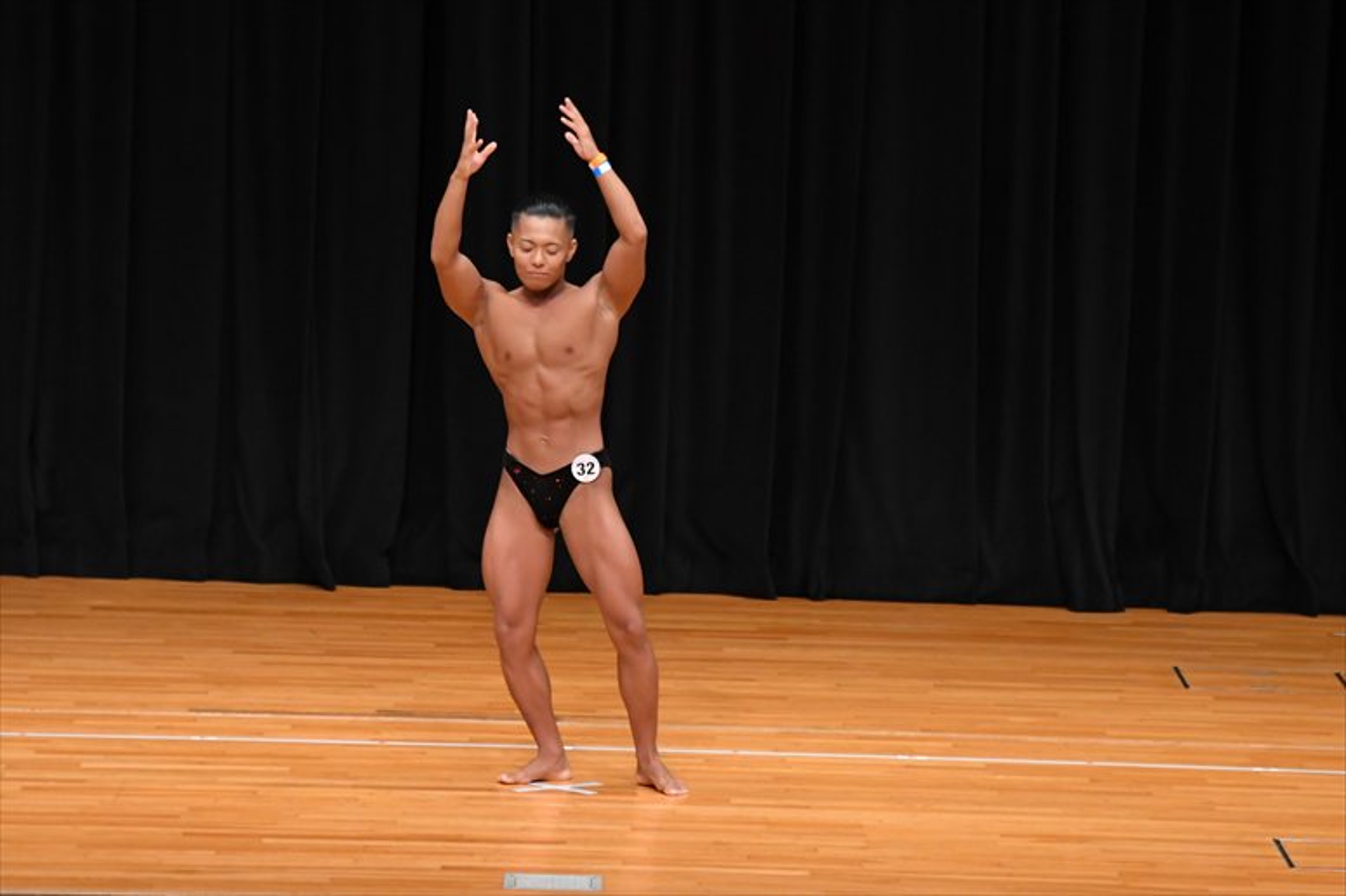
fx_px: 8110
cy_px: 448
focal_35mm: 217
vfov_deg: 6.3
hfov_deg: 9.5
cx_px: 673
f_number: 5.6
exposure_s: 1/400
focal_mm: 145
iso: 3200
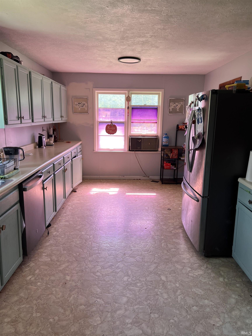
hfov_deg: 53.1
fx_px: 252
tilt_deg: -11.4
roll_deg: -0.7
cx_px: 126
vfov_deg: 67.3
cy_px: 168
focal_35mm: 26
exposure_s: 1/121
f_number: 1.5
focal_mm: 5.7
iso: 40
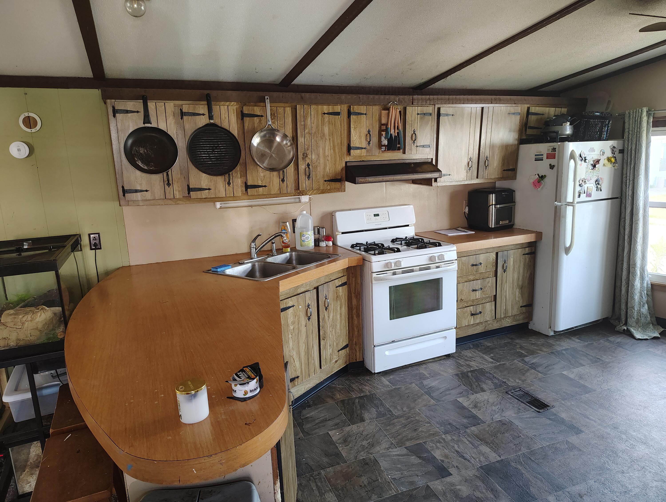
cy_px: 251
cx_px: 333
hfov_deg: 71.5
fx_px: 462
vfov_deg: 56.9
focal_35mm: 24
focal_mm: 5.56
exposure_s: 1/60
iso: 975
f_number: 1.8
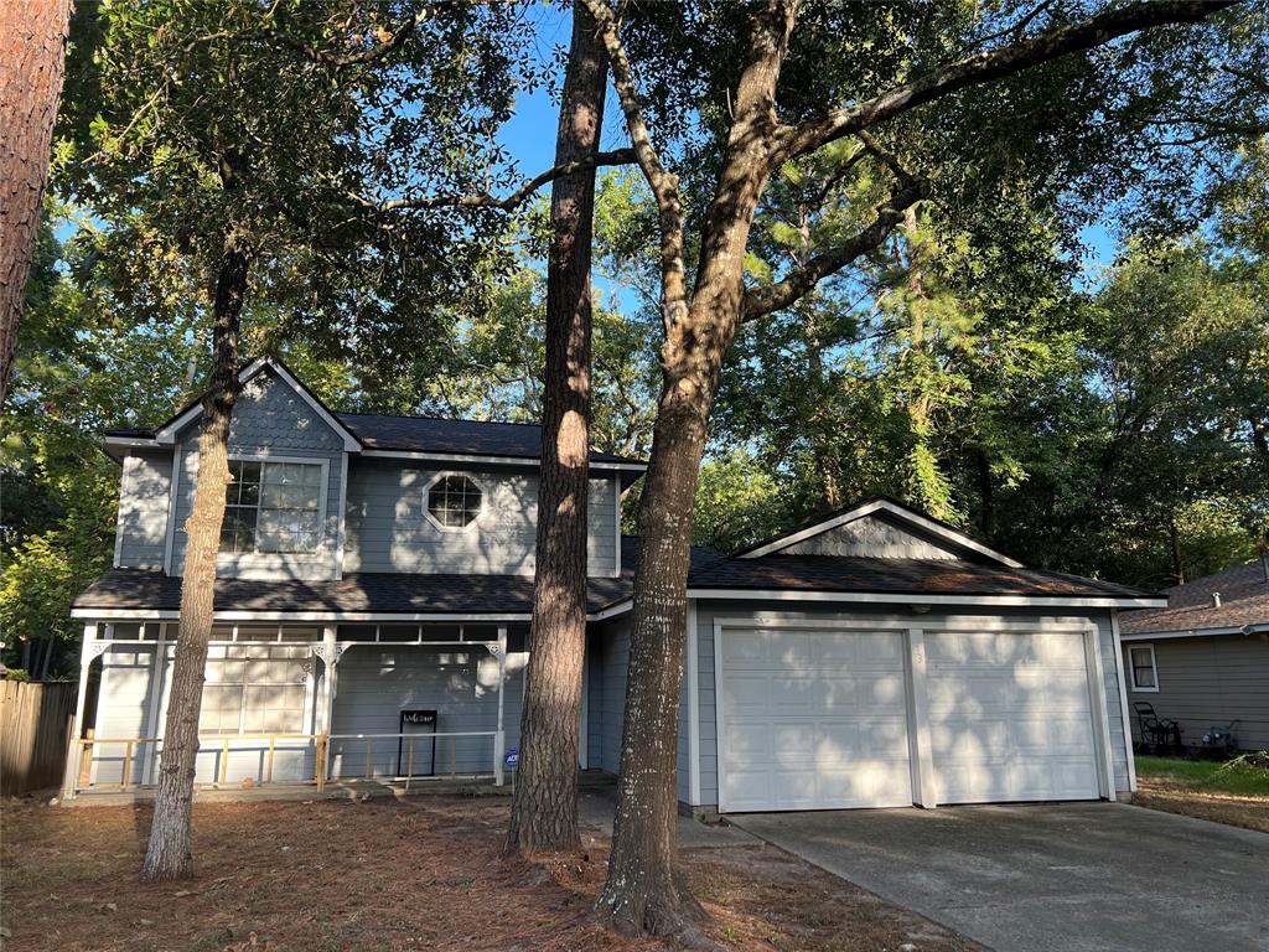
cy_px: 476
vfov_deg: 53.1
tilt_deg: +12.0
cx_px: 634
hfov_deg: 67.3
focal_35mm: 26
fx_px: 953
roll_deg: +0.2
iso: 50
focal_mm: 5.7
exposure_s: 1/355
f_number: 1.5
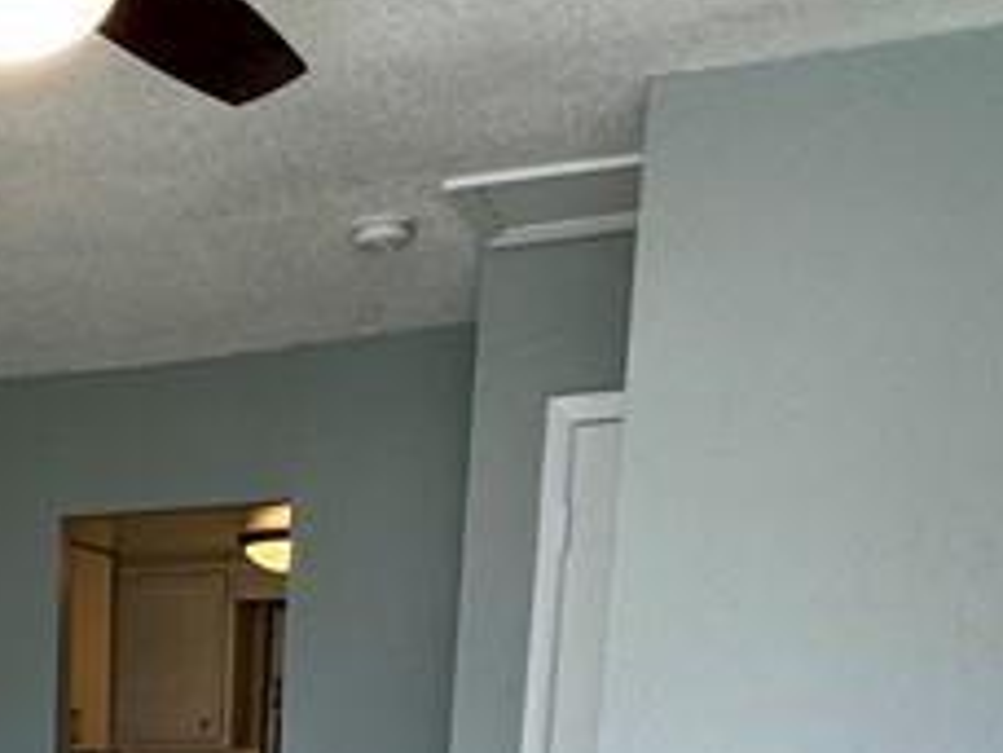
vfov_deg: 19.3
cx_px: -106
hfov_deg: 28.0
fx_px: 1825
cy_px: 1237
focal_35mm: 63
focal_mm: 2.22
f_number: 2.2
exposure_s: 1/120
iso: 125
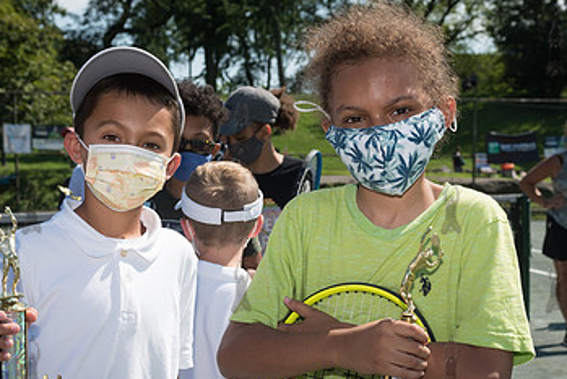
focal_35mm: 62
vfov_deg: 21.8
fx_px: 977
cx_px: 305
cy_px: 277
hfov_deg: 32.4
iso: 125
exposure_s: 1/640
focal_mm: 31
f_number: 5.6
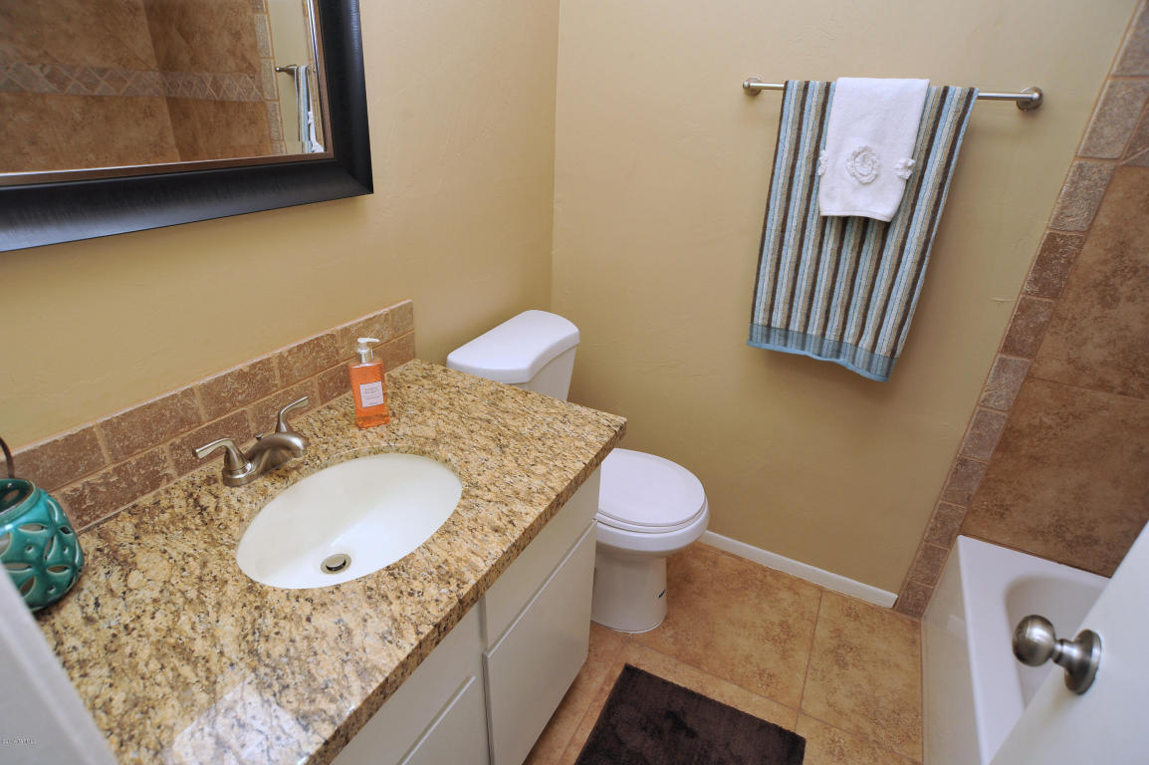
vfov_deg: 67.3
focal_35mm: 18
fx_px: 574
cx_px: 574
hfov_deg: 90.0
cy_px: 382
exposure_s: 1/125
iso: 800
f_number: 7.1
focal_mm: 18
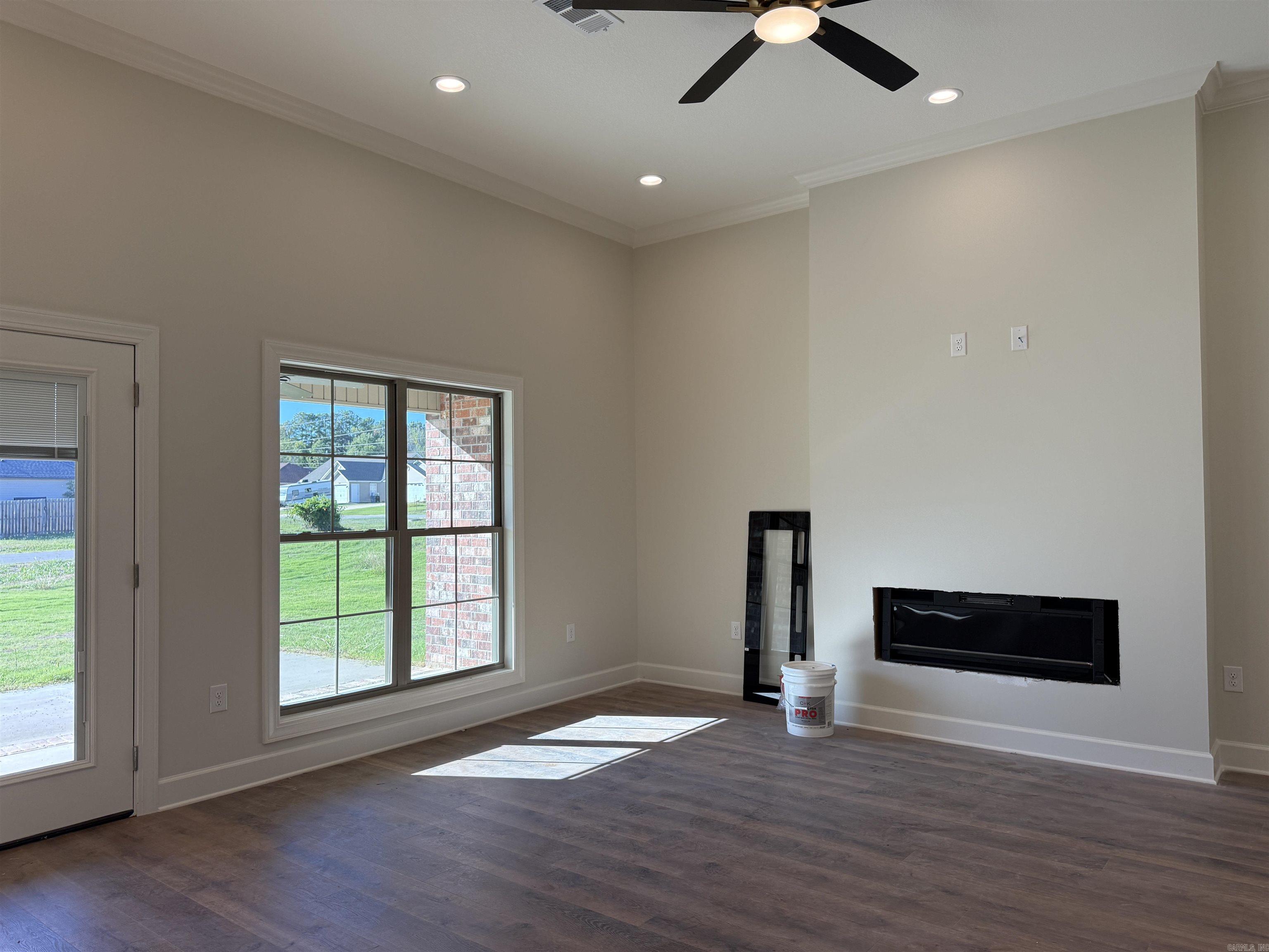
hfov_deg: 71.6
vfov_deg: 56.8
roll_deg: +0.6
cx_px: 634
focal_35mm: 24
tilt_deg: +1.9
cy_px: 476
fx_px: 880
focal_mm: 6.76
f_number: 1.78
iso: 100
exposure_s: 1/504
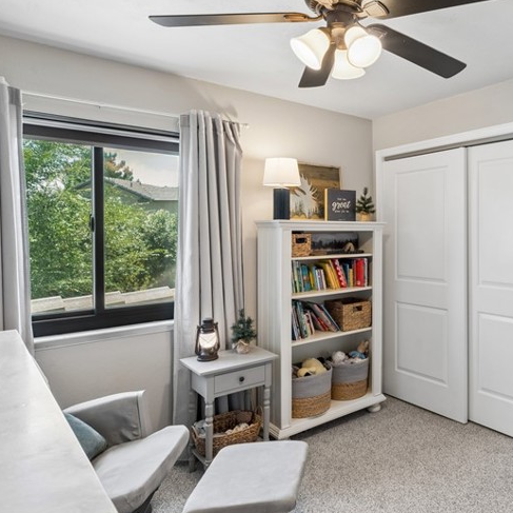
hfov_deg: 55.1
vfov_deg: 60.7
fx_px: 437
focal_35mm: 26
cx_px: 433
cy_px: 230
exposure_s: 1/1.67
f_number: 13
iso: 100
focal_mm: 14.6
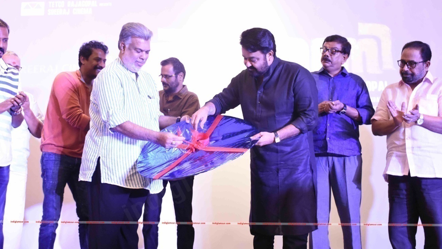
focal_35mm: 43
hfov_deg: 47.8
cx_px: 221
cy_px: 111
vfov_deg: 28.0
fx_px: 498
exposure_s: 1/100
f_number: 4
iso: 6400
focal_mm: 27
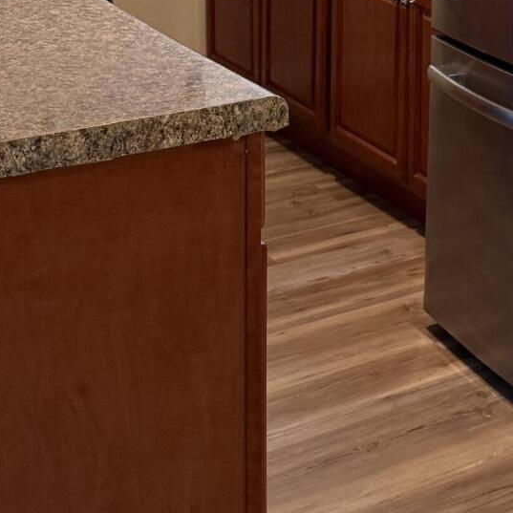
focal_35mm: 79
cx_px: 557
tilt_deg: -9.2
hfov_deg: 20.9
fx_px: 1325
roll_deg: -2.0
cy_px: -45
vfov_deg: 20.9
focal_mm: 6.76
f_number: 1.78
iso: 200
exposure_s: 1/60
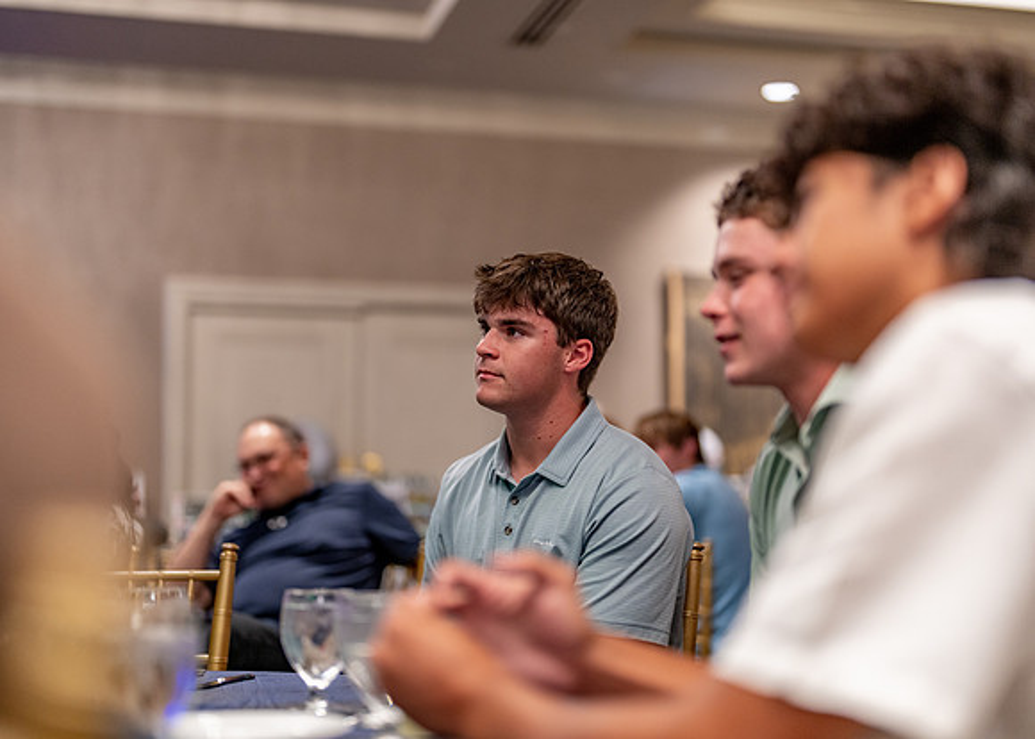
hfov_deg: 36.9
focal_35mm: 53
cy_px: 370
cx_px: 518
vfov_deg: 26.8
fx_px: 1550
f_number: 1.2
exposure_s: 1/320
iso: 800
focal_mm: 50
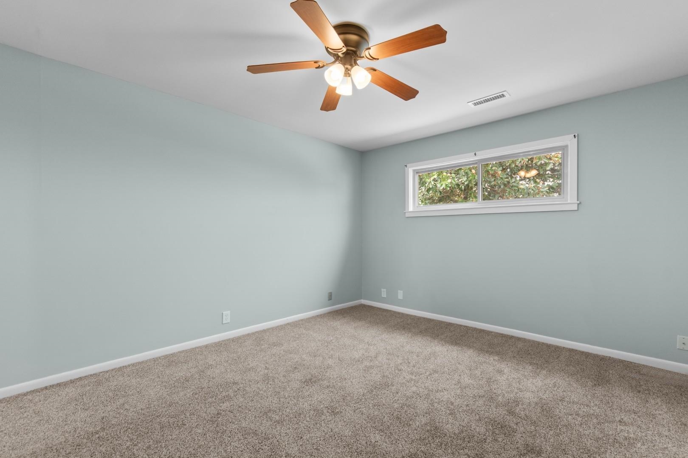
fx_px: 287
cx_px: 344
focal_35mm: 15
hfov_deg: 100.4
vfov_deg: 77.3
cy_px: 229
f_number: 4.5
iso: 100
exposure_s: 1/3
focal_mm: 10
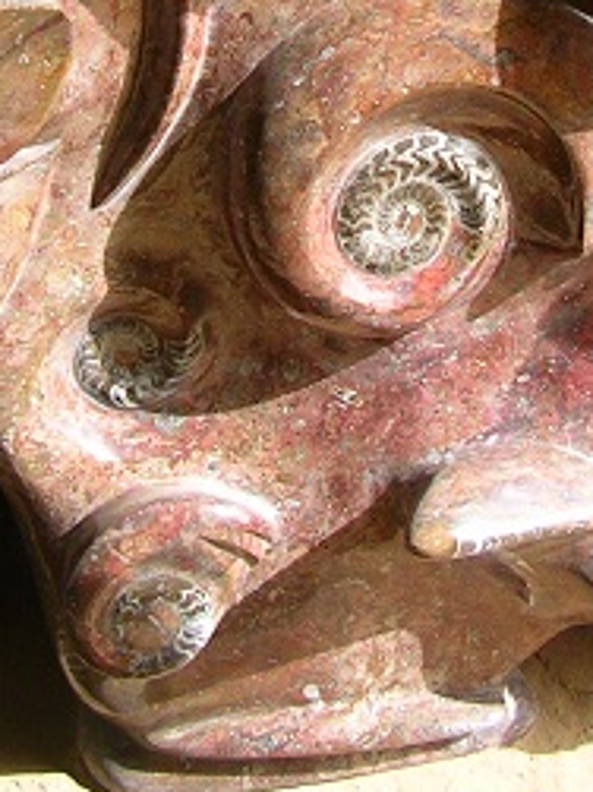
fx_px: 2126
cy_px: -153
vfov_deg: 19.8
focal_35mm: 93
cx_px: 238
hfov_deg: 15.9
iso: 50
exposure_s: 1/187
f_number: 2.8
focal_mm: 5.8
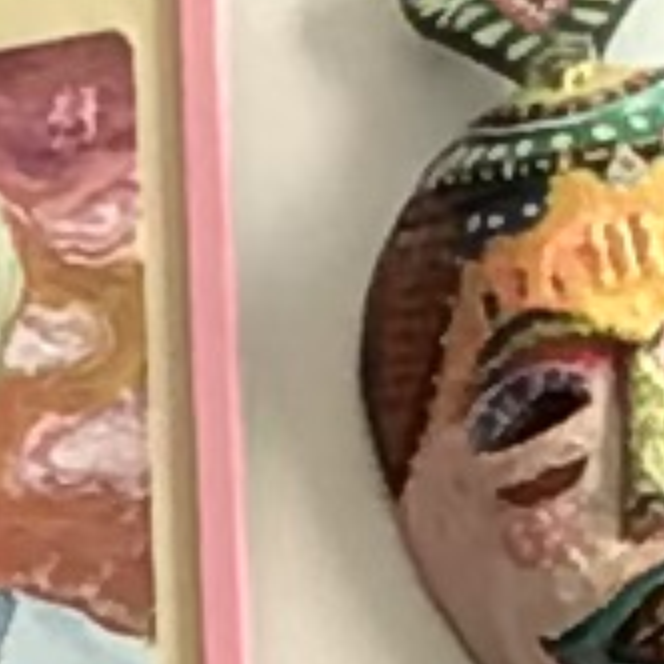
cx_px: 176
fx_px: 4579
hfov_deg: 8.3
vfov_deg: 7.5
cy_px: 1824
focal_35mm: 211
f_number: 2.4
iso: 50
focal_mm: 2.15
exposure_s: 1/33
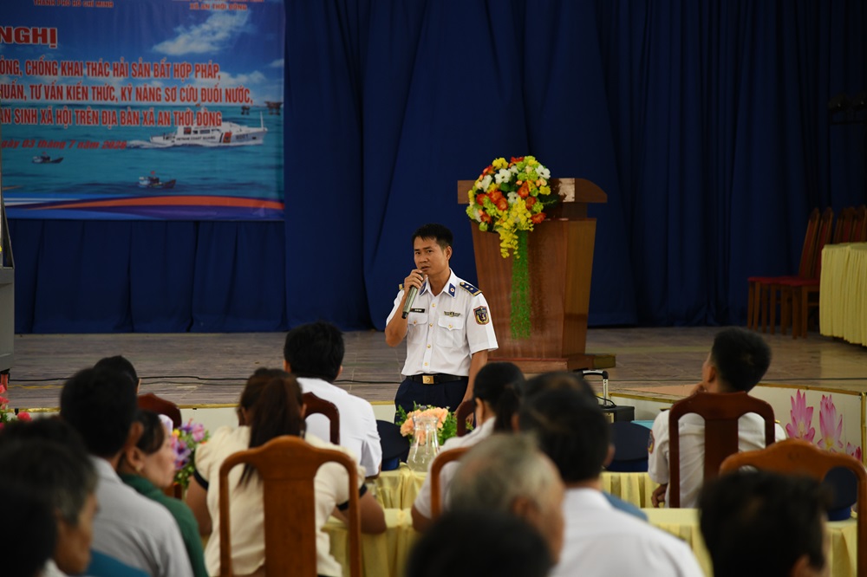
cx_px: 434
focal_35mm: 120
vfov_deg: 11.4
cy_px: 288
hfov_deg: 17.1
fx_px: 2889
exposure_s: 1/125
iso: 1600
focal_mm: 120
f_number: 4
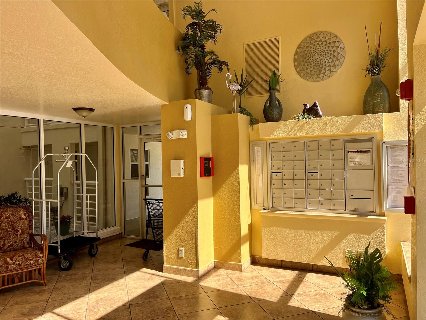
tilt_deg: -0.4
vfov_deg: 53.1
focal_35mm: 26
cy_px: 160
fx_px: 320
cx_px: 213
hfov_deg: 67.3
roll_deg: +1.8
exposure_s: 1/701
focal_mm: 5.1
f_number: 1.6
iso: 50
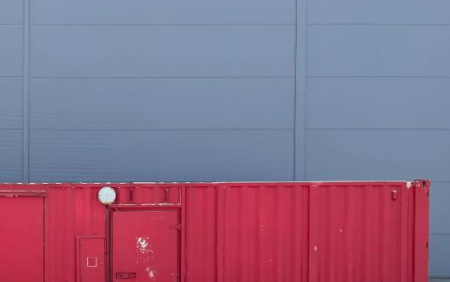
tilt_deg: -1.5
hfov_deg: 35.8
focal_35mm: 53
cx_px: 42
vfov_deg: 23.6
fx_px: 650
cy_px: 266
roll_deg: -0.3
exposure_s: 1/1984
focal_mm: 4.2
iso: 32
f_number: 1.6
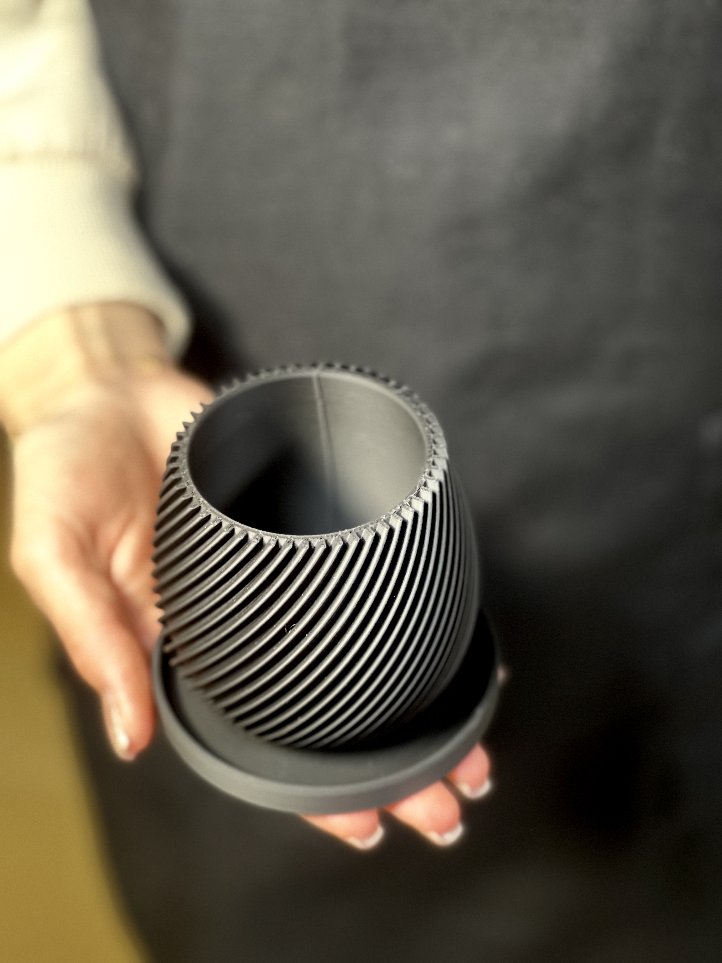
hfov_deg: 19.1
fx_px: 2141
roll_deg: +0.4
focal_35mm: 77
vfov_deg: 25.3
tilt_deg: -42.9
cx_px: 361
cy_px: 482
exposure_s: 1/33
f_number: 2.8
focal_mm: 9
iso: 320
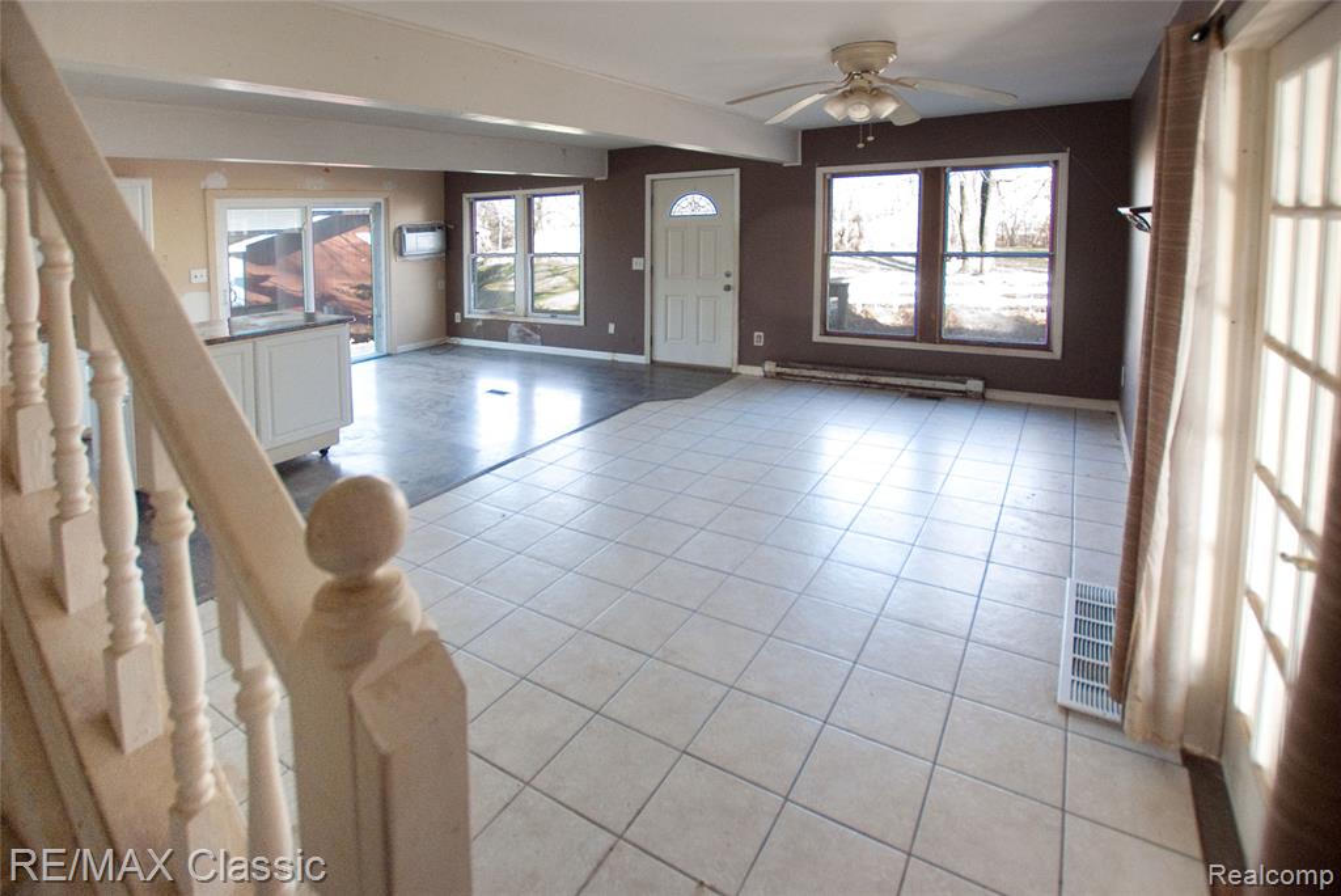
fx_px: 559
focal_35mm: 15
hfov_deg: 100.4
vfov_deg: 77.4
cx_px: 670
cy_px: 448
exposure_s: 1/160
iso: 1250
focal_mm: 10
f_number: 3.5
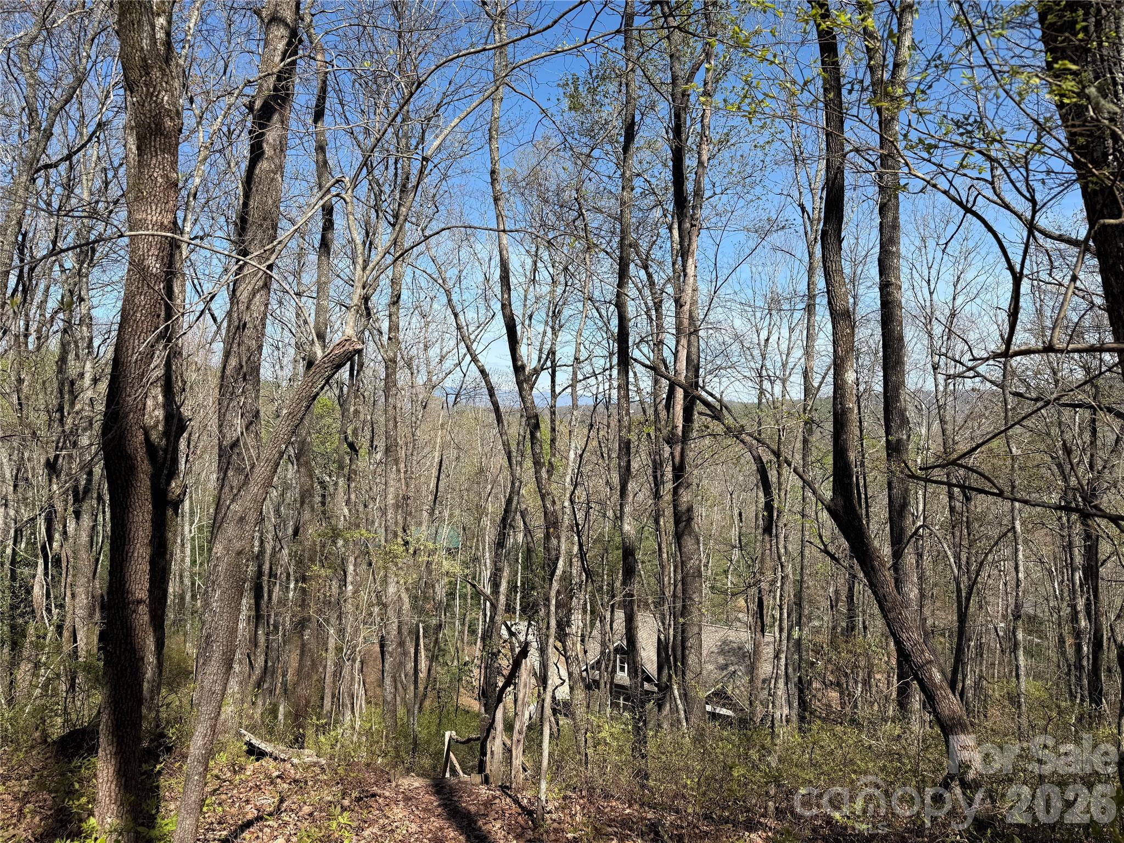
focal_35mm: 24
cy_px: 422
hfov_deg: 71.6
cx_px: 562
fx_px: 779
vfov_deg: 56.8
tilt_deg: -0.3
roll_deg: -2.0
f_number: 1.78
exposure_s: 1/3425
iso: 80
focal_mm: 6.76
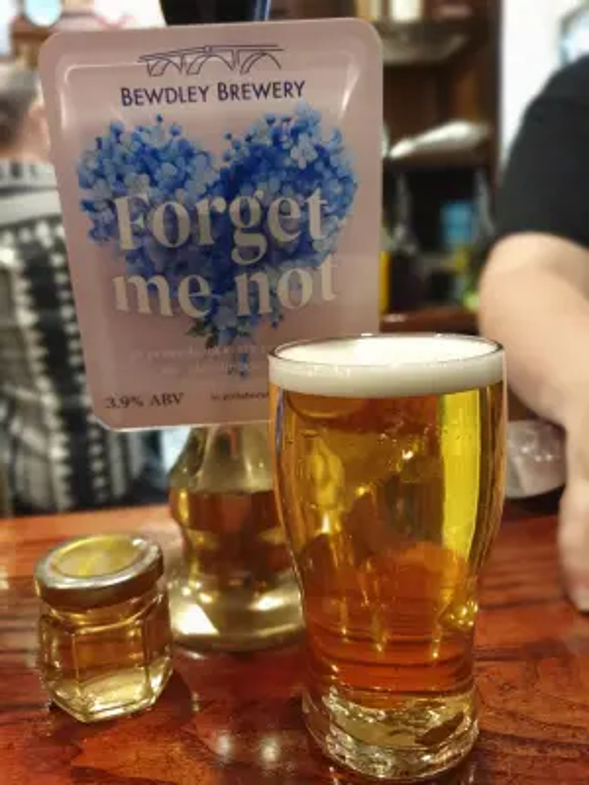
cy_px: 392
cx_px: 294
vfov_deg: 67.3
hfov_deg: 53.1
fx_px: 590
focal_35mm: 26
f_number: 1.5
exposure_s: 1/50
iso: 320
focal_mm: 4.32
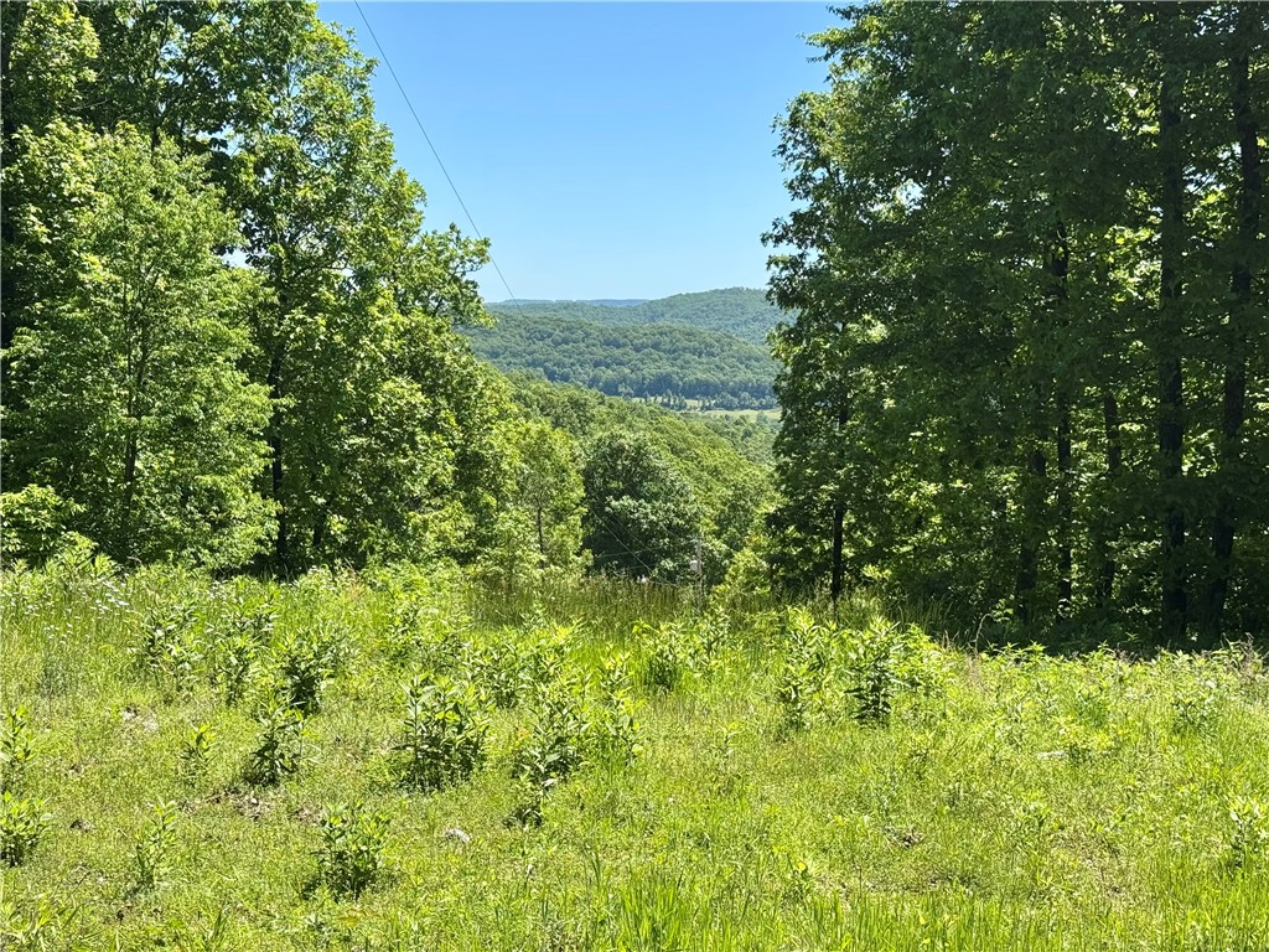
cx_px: 634
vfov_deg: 30.3
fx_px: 1760
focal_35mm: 48
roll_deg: +0.0
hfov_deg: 39.7
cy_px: 476
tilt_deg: -7.0
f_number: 1.78
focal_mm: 6.76
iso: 64
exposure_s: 1/2717
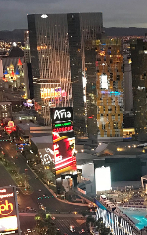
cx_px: 143
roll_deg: -0.1
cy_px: 207
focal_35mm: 75
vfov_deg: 26.6
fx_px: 480
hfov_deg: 17.1
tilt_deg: -18.5
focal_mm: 3.99
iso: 80
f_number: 1.8
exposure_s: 1/15
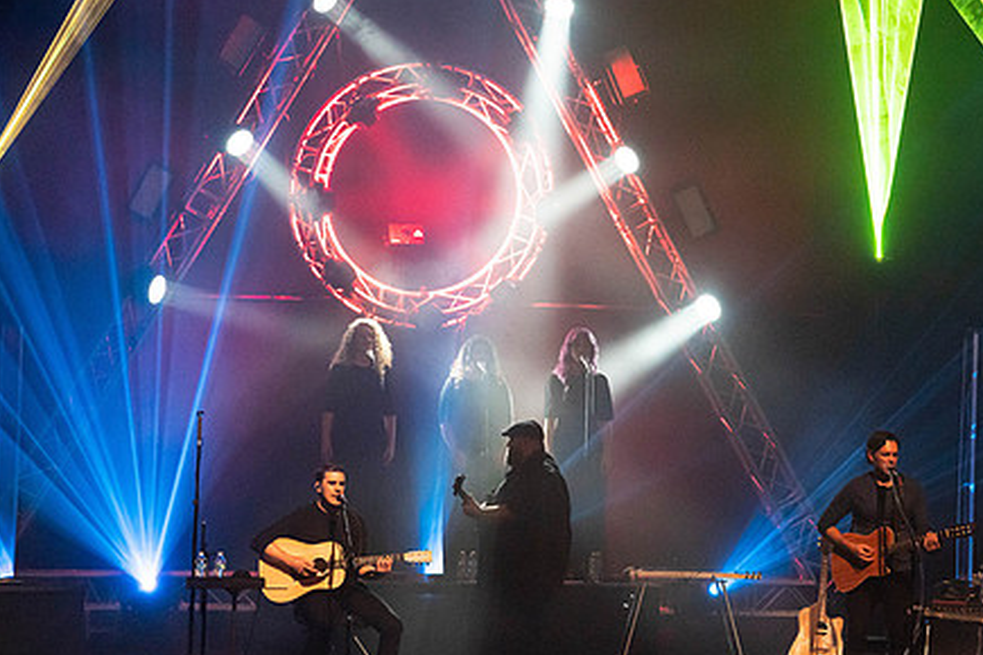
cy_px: 338
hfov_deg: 10.5
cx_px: 619
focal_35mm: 196
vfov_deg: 7.0
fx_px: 5351
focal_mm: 147
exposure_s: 1/250
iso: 6400
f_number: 5.6
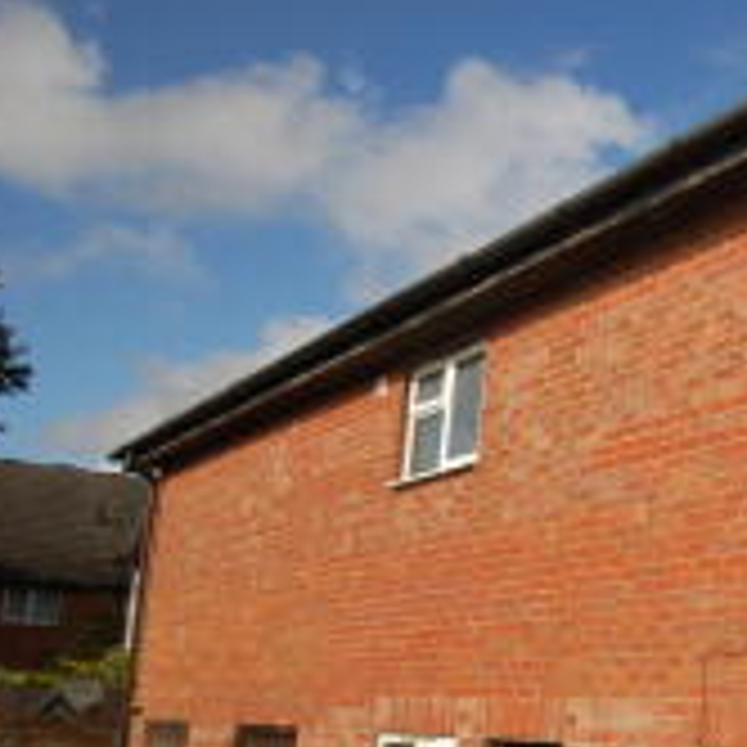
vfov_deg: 40.6
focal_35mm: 40
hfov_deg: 30.0
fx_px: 982
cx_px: 1040
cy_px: 547
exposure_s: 1/320
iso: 200
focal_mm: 11
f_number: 9
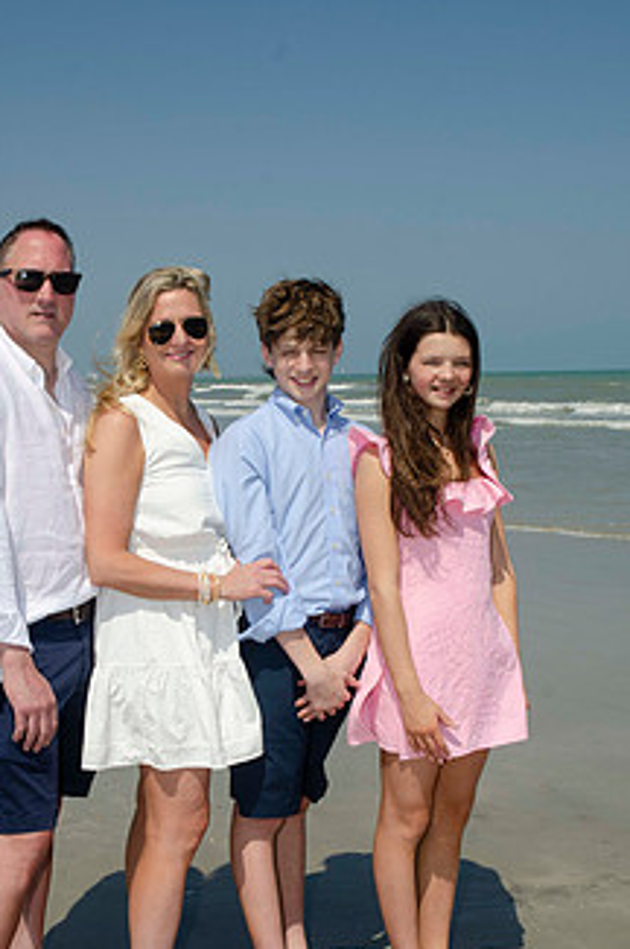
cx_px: 228
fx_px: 1473
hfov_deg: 24.1
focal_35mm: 56
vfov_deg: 35.4
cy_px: 607
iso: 100
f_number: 10
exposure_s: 1/250
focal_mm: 27
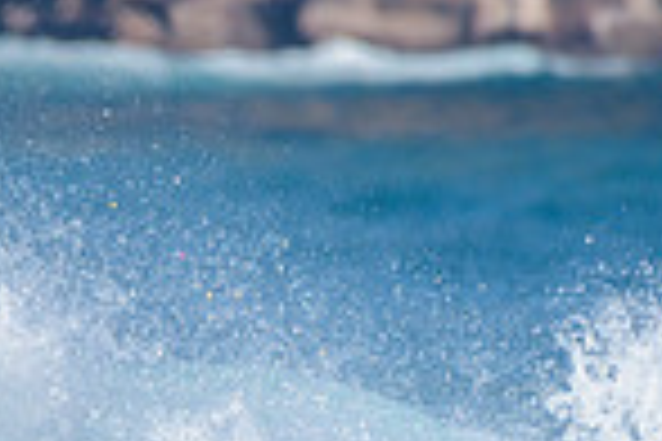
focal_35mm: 2410
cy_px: 631
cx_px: -637
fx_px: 44314
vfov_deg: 0.6
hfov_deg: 0.9
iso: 125
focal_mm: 500
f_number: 5.6
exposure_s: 1/2000
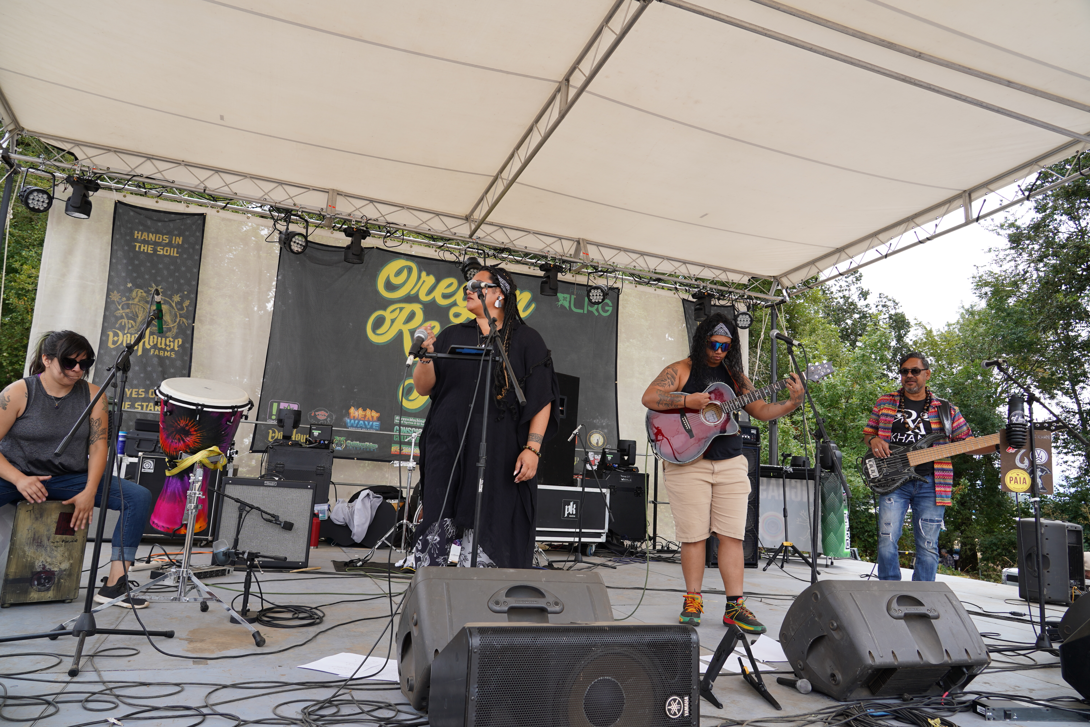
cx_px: 545
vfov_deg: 53.1
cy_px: 364
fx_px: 727
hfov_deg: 73.7
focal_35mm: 24
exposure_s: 1/125
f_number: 5.6
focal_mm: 24
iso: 100
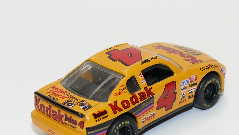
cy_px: 75
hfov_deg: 16.0
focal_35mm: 134
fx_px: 849
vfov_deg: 9.1
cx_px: 126
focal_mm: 14.3
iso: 100
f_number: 4
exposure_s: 1/30
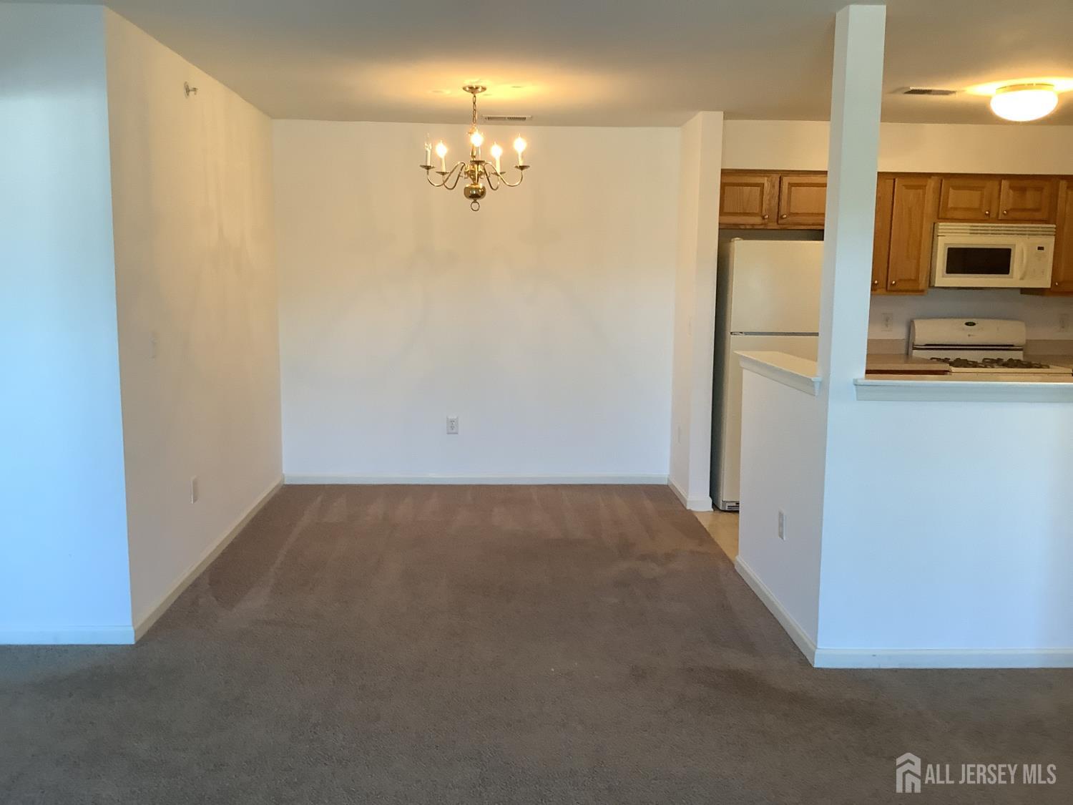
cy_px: 402
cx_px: 536
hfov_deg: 58.4
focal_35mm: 31
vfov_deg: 45.4
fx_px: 961
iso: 160
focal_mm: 3.3
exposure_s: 1/50
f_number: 2.4
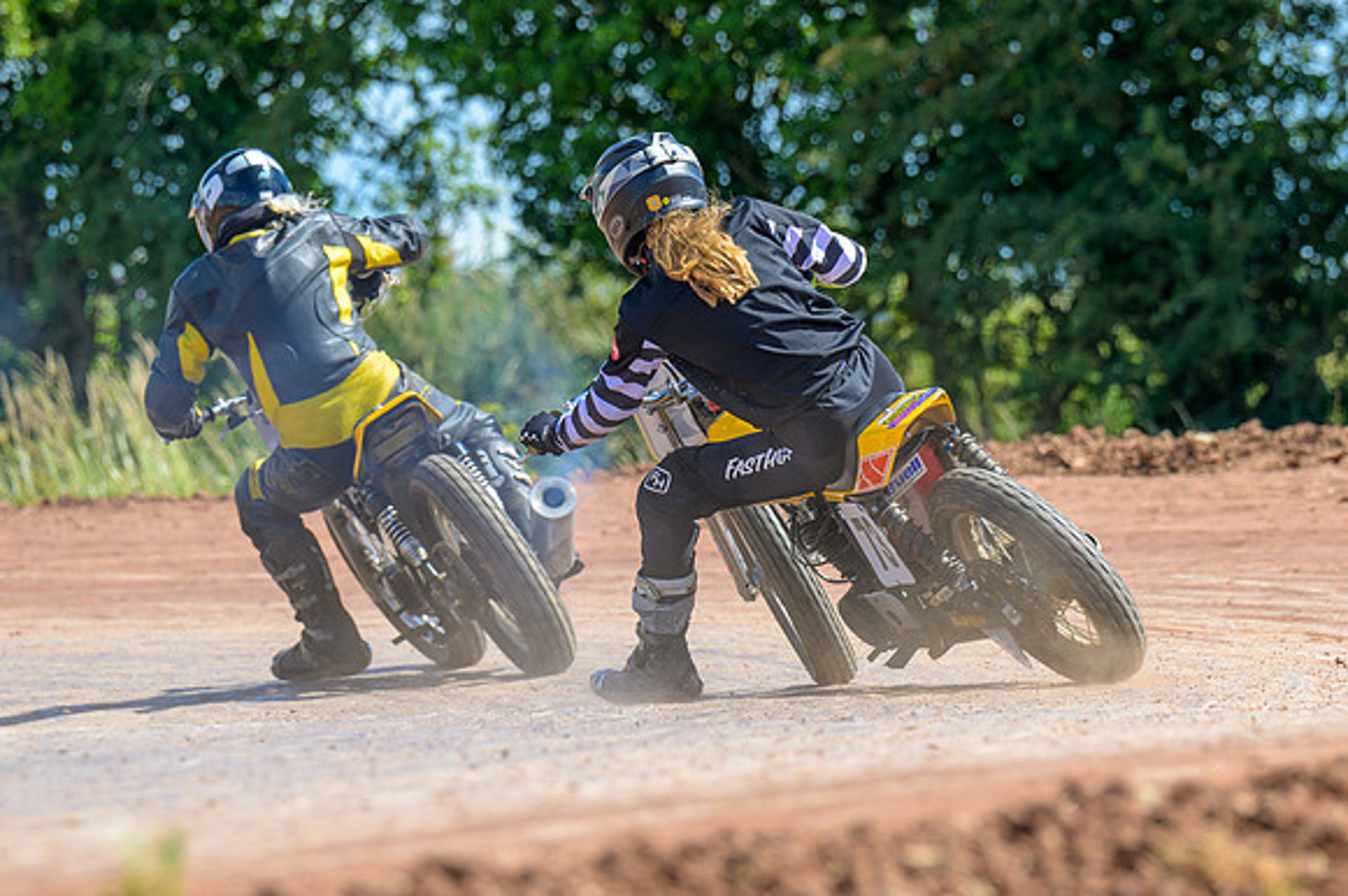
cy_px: 418
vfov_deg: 3.9
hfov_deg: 5.8
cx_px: 792
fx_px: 13200
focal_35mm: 353
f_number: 4
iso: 100
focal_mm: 200
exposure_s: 1/500
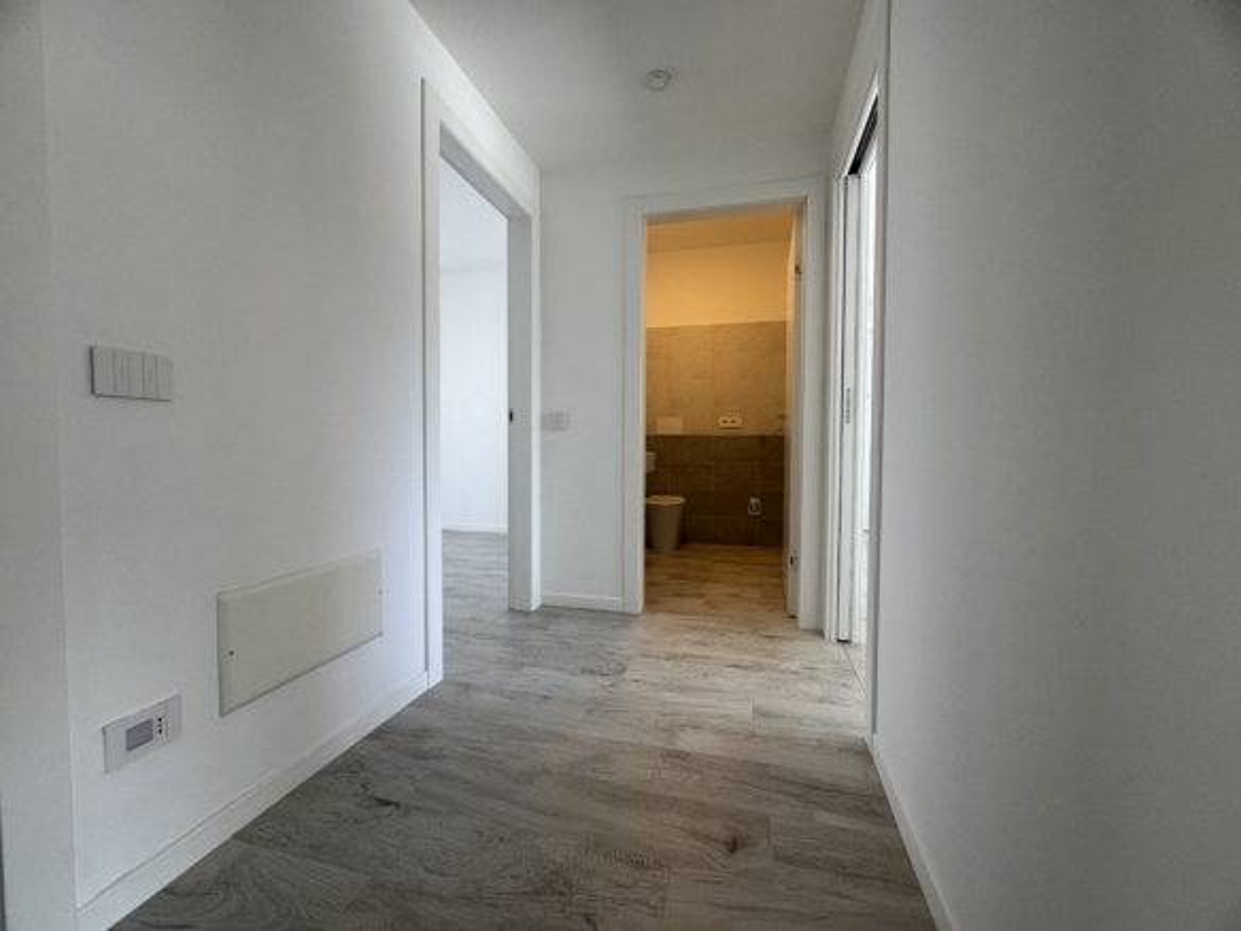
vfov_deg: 85.7
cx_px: 620
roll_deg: -0.5
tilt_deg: -1.4
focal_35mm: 14
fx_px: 502
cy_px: 466
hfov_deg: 102.1
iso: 80
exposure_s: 1/100
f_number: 2.2
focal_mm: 2.22
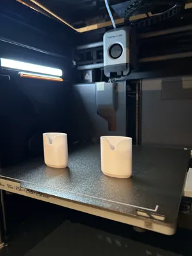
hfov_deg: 53.1
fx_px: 192
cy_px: 128
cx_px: 96
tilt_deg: -8.6
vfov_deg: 67.3
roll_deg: +2.6
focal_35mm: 26
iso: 500
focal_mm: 5.7
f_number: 1.5
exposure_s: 1/33
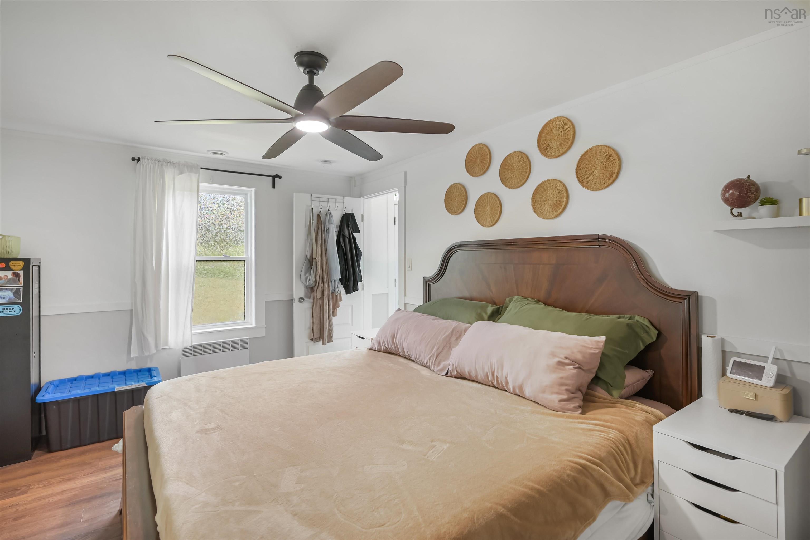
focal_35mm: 17
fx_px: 383
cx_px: 405
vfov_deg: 70.5
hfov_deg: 93.3
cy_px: 270
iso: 320
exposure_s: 1/60
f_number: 4
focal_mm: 17
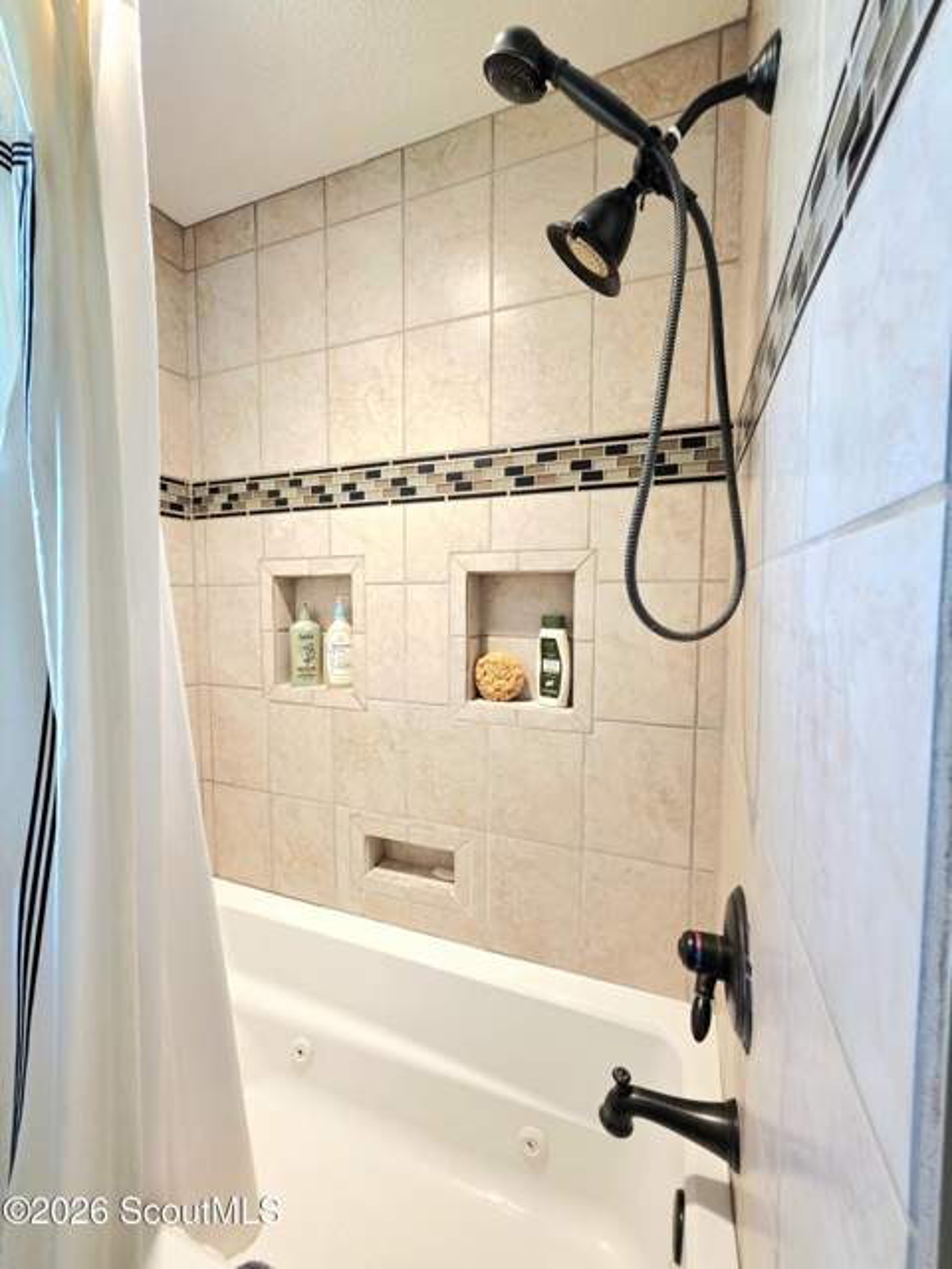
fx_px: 477
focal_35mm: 13
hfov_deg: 89.9
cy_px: 634
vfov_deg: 106.2
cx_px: 476
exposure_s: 1/60.2
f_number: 1.9
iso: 250
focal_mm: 2.2
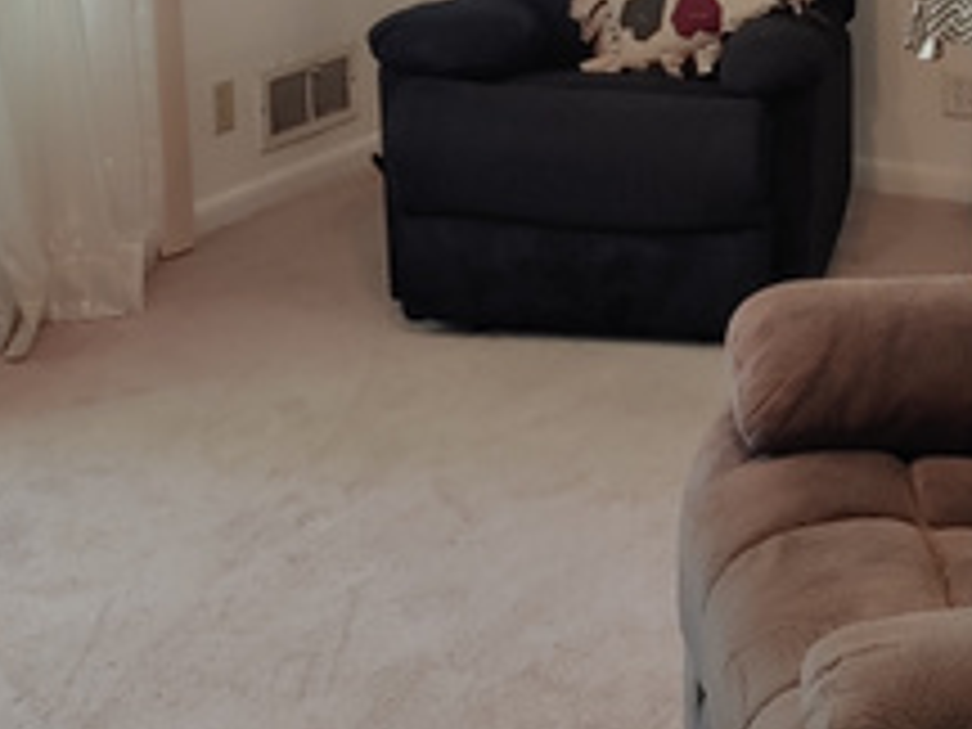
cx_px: 950
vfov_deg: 19.4
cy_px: 14
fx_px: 2078
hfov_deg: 25.2
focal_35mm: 74
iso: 100
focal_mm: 4.23
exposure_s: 1/60
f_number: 1.5
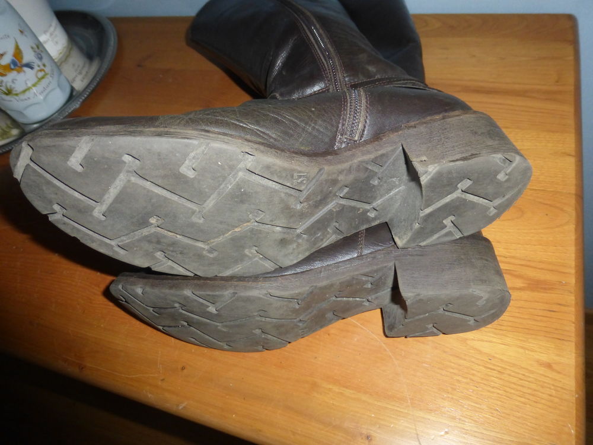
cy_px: 222
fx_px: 428
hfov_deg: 69.4
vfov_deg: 54.9
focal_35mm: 25
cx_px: 296
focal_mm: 4.3
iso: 400
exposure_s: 1/60
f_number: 3.3
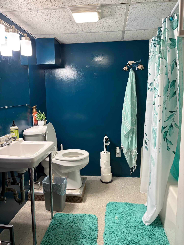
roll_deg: +0.6
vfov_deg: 67.3
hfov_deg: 53.1
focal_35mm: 26
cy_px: 122
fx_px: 184
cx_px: 92
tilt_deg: -7.7
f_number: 1.6
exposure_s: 1/60
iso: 160
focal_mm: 5.96
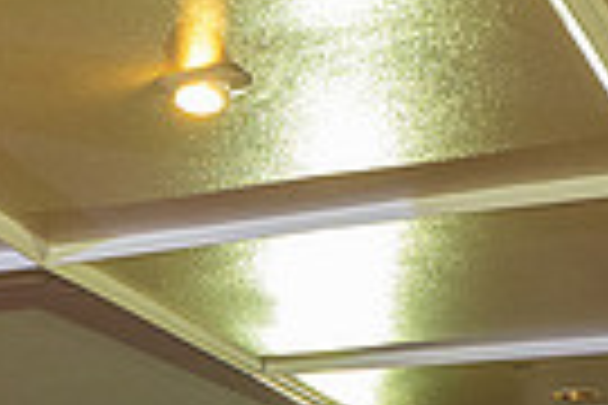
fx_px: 2364
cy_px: 1096
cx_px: -491
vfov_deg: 8.6
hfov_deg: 13.2
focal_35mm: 140
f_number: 2.8
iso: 2000
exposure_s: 1/200
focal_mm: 24
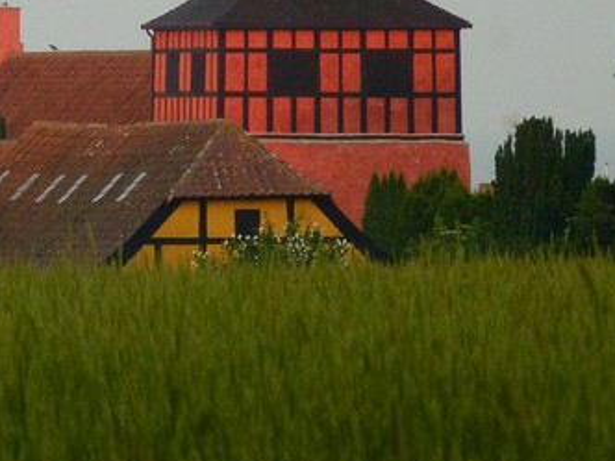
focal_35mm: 585
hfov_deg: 3.4
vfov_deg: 2.5
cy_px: 37
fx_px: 10393
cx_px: 104
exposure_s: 1/250
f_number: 3.7
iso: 320
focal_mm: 43.3
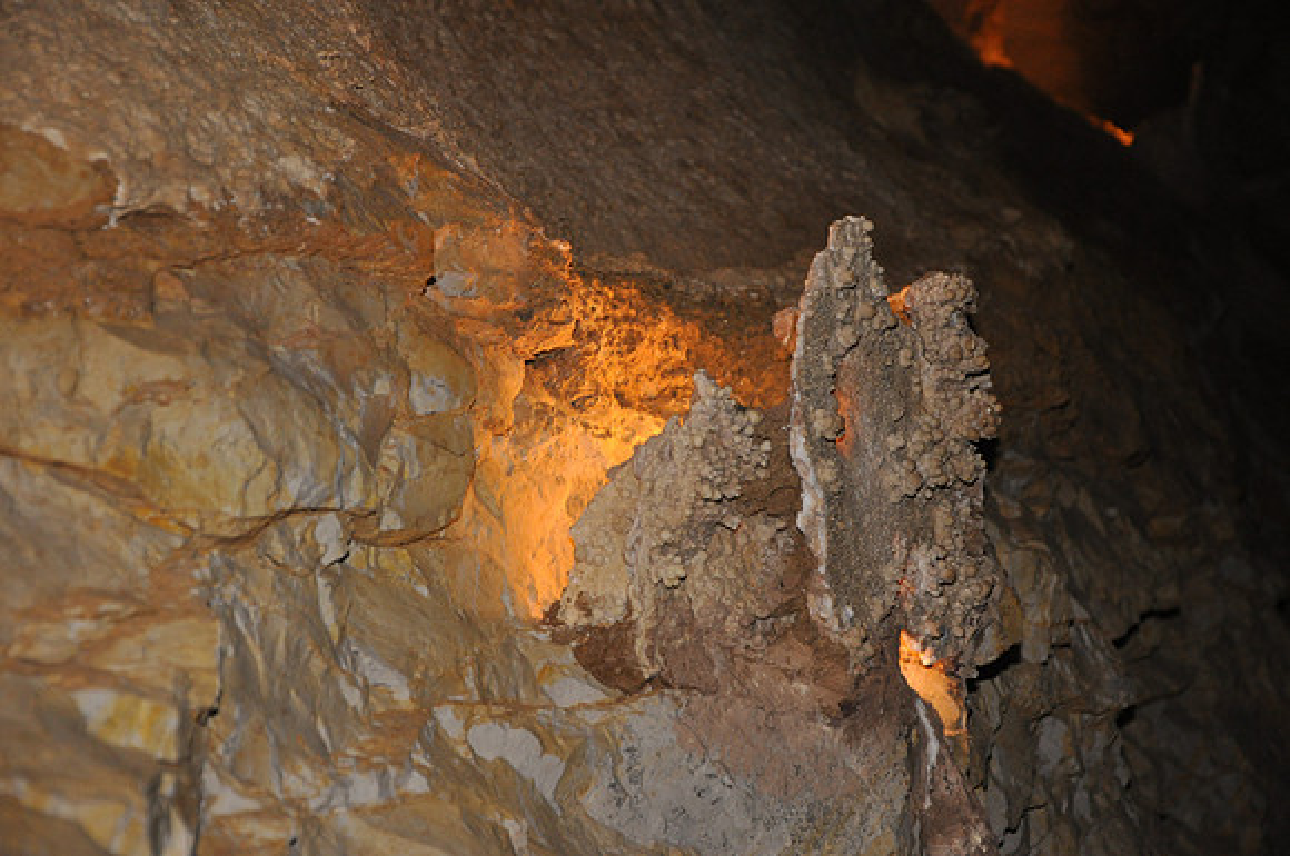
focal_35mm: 93
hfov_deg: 21.9
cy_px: 428
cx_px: 645
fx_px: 3328
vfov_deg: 14.7
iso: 800
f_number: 5.3
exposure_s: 1/60
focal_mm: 62
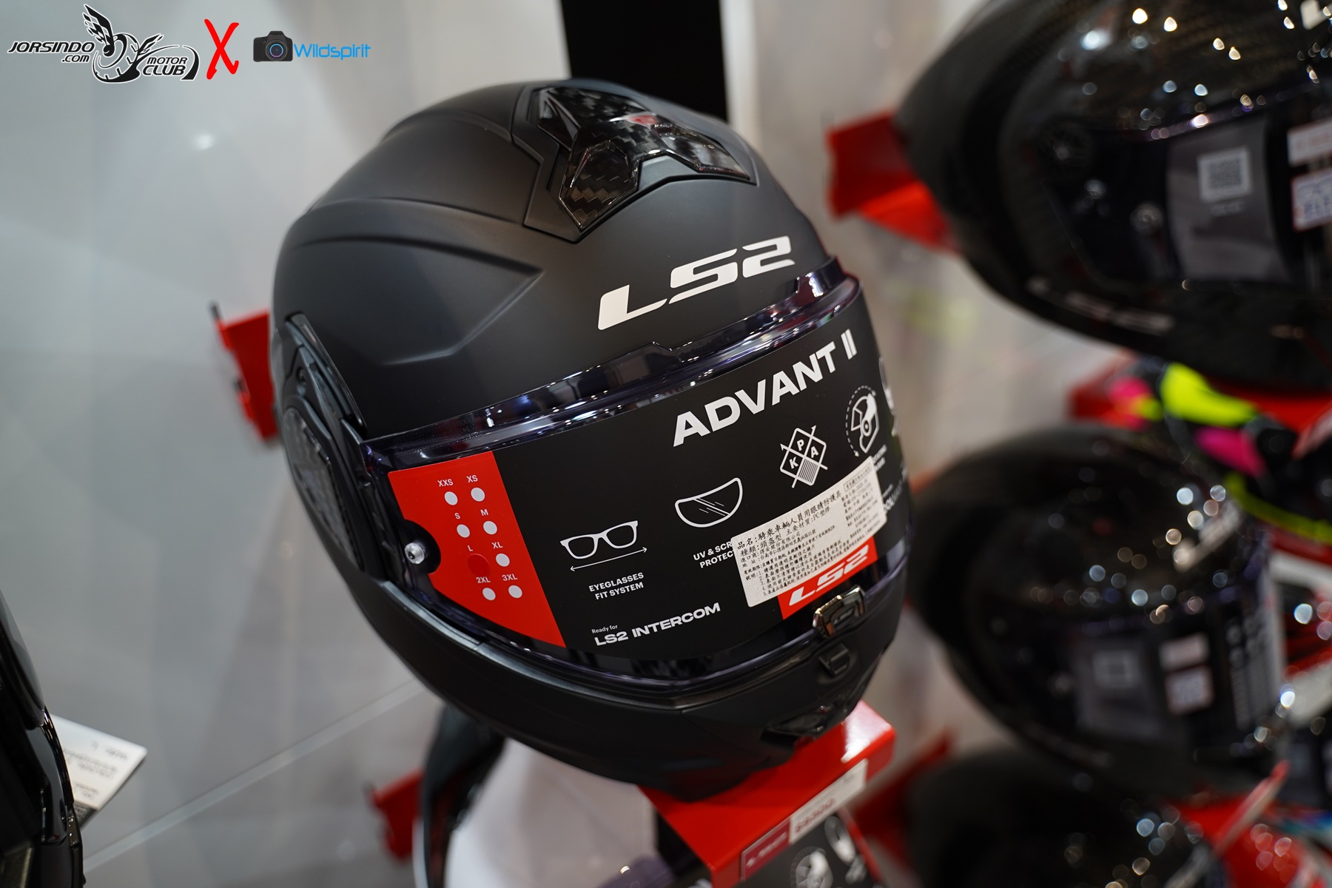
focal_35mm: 29
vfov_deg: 45.0
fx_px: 1073
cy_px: 444
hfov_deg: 63.7
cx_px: 666
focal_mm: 29
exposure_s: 1/60
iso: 640
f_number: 2.8
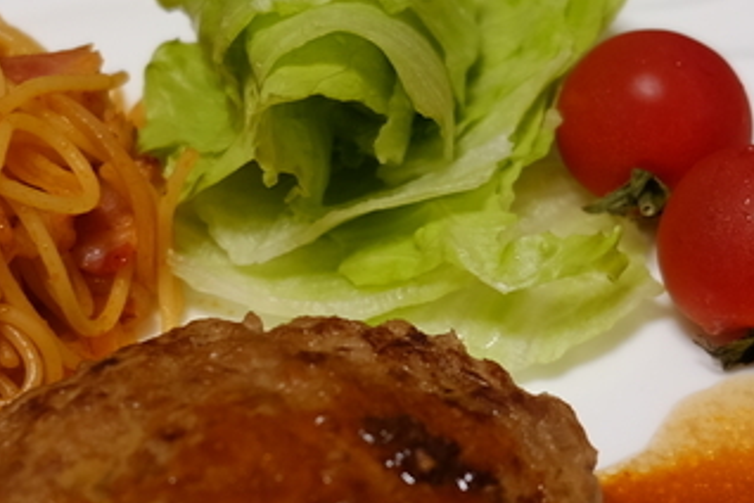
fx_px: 2450
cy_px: 316
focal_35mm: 117
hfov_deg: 17.5
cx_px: 413
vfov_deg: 11.7
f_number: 3.2
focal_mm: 20.5
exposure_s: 1/20
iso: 200
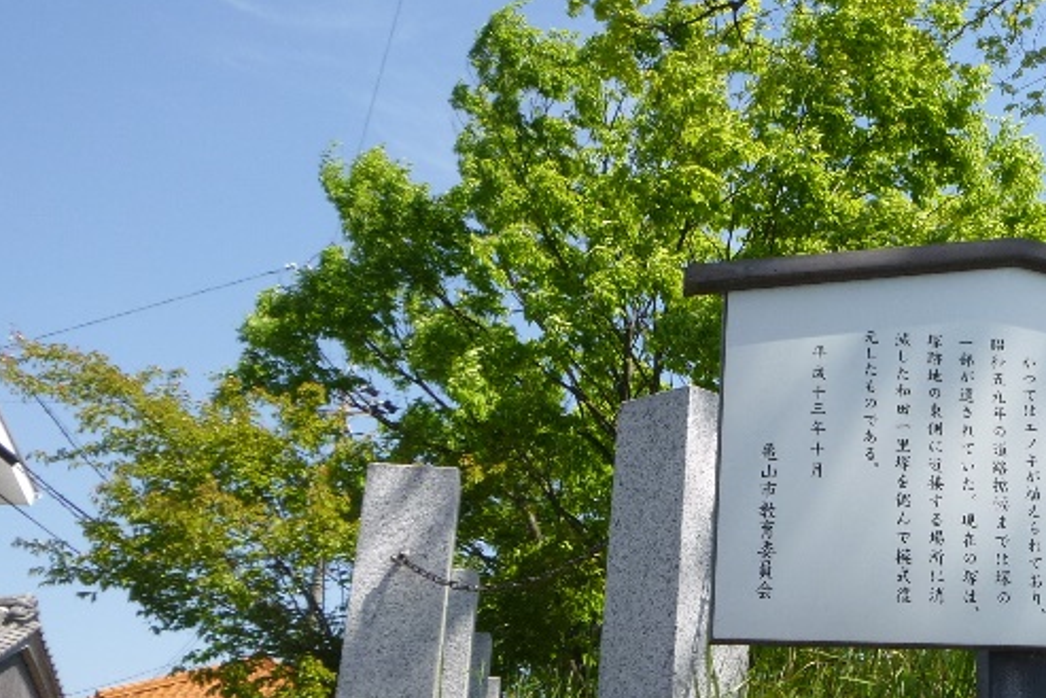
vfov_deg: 24.9
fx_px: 1569
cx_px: 946
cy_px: 225
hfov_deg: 34.7
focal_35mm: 54
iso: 100
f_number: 3.9
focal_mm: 4.5
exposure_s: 1/320
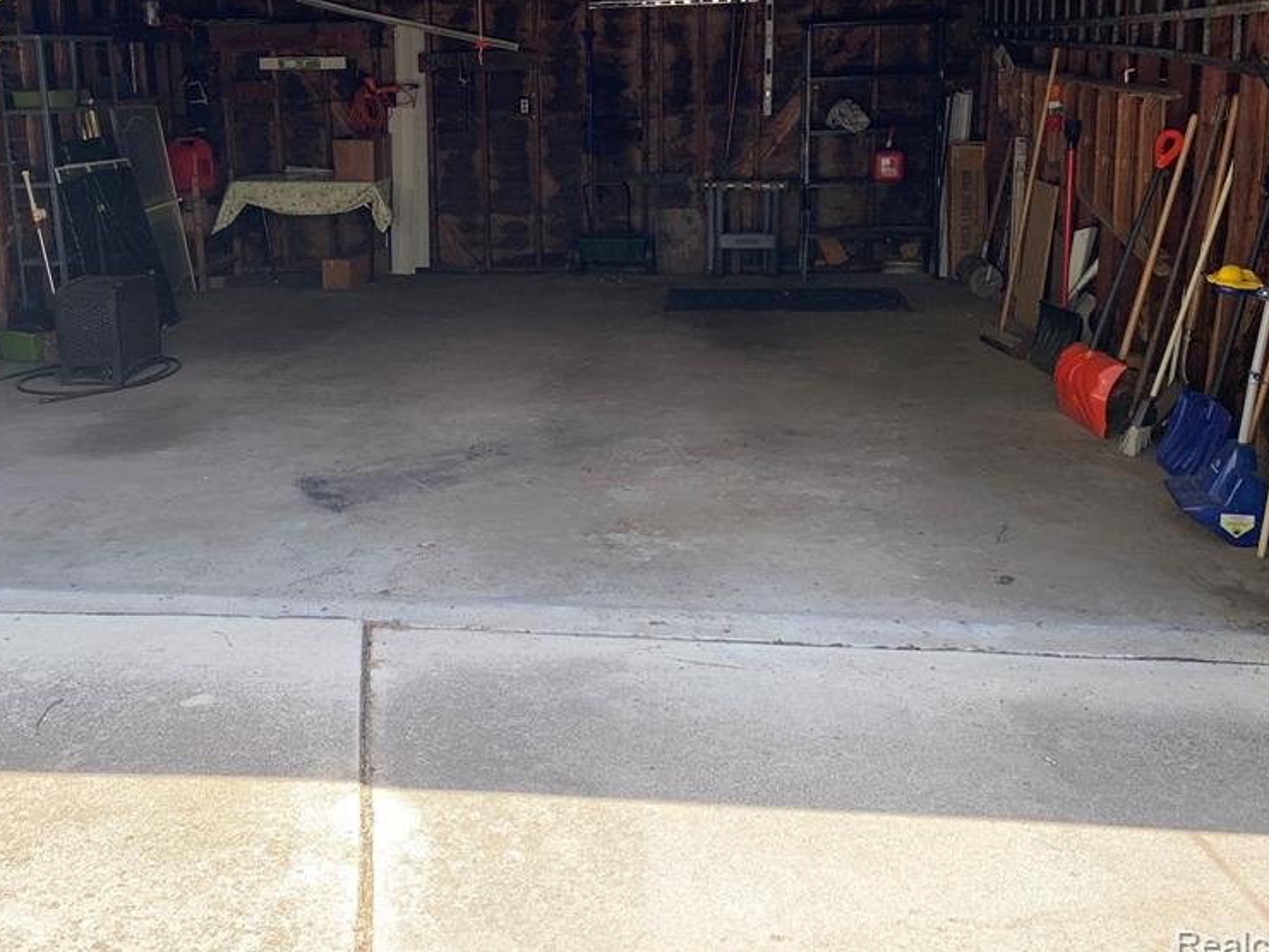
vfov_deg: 39.2
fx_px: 1320
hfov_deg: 50.8
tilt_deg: -11.8
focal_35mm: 36
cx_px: 470
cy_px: 312
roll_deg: +2.0
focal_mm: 4.25
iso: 25
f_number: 1.8
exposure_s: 1/358
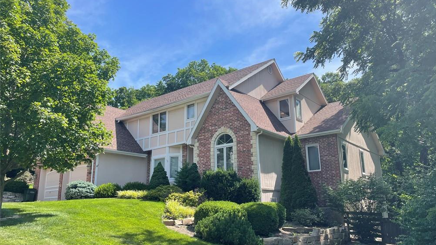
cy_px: 127
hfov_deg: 66.0
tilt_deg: +14.5
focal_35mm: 29
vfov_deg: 40.2
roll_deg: +1.5
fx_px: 335
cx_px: 223
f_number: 1.6
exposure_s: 1/2053
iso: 32
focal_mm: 4.2
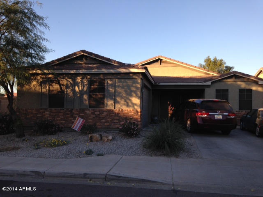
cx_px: 132
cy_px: 98
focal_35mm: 33
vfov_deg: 42.9
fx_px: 251
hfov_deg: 55.4
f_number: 2.4
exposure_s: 1/398
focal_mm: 4.12
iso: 50
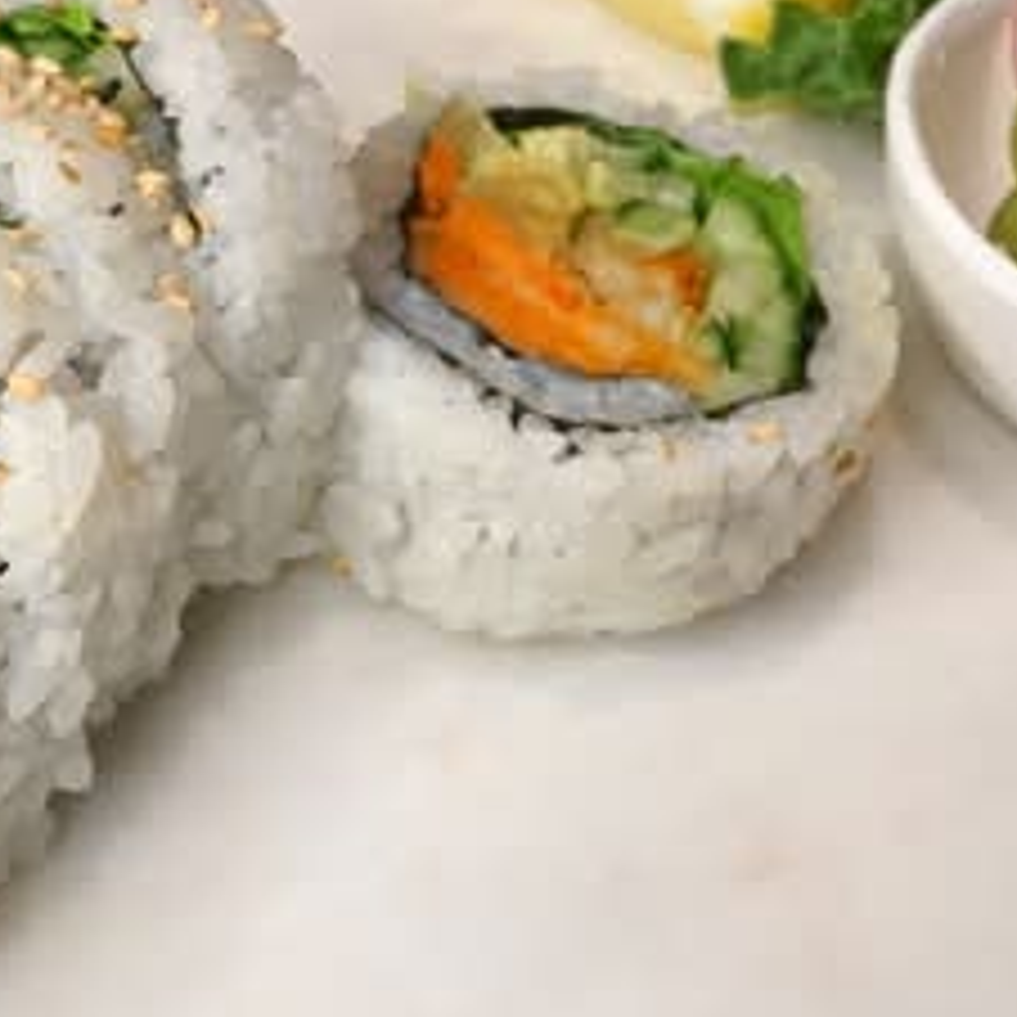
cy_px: 396
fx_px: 2393
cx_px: 198
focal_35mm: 72
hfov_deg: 23.6
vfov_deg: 23.9
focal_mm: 29
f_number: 10
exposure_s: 1/30
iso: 1250
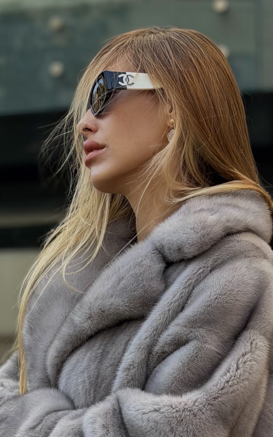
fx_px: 1226
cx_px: 149
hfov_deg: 12.7
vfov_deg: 19.8
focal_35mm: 103
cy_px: 391
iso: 64
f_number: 1.78
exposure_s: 1/503
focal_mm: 6.76
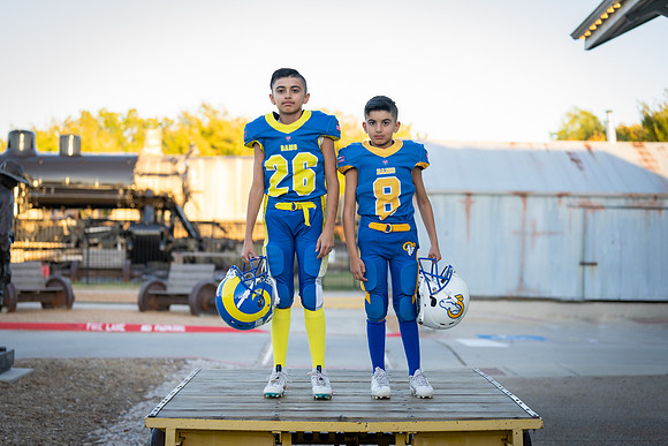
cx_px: 334
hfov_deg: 28.5
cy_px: 223
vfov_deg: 19.2
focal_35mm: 71
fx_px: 1315
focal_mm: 70
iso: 250
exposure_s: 1/320
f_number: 2.8
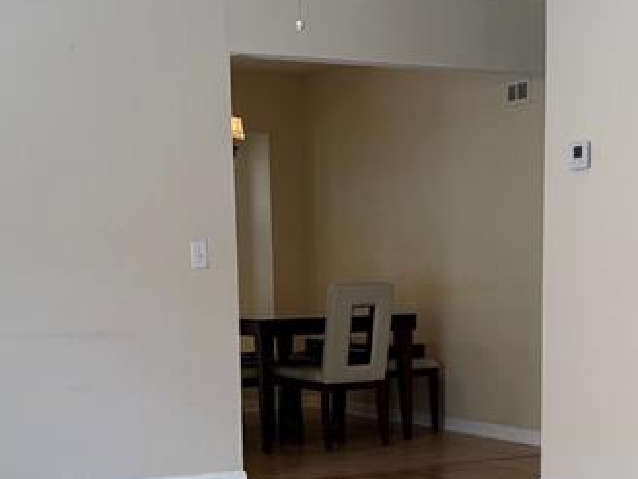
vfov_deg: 19.1
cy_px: 487
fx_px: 1382
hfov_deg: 25.9
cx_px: 389
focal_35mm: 75
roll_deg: +0.7
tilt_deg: -9.0
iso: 100
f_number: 1.78
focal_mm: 6.76
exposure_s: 1/158
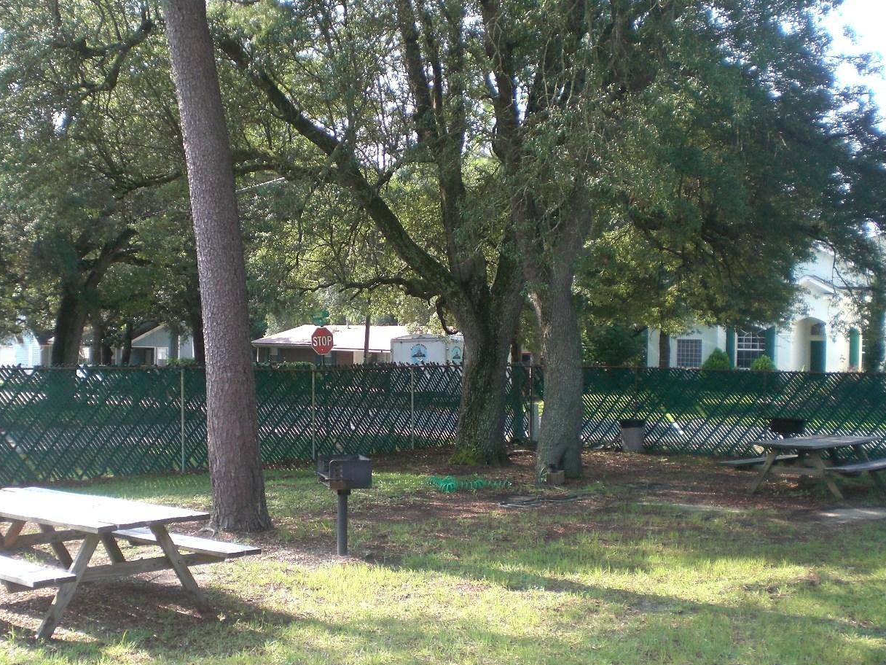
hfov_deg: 42.9
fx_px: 1126
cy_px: 384
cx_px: 425
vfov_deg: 32.8
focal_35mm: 44
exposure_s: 1/250
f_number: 3.1
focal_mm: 6.3
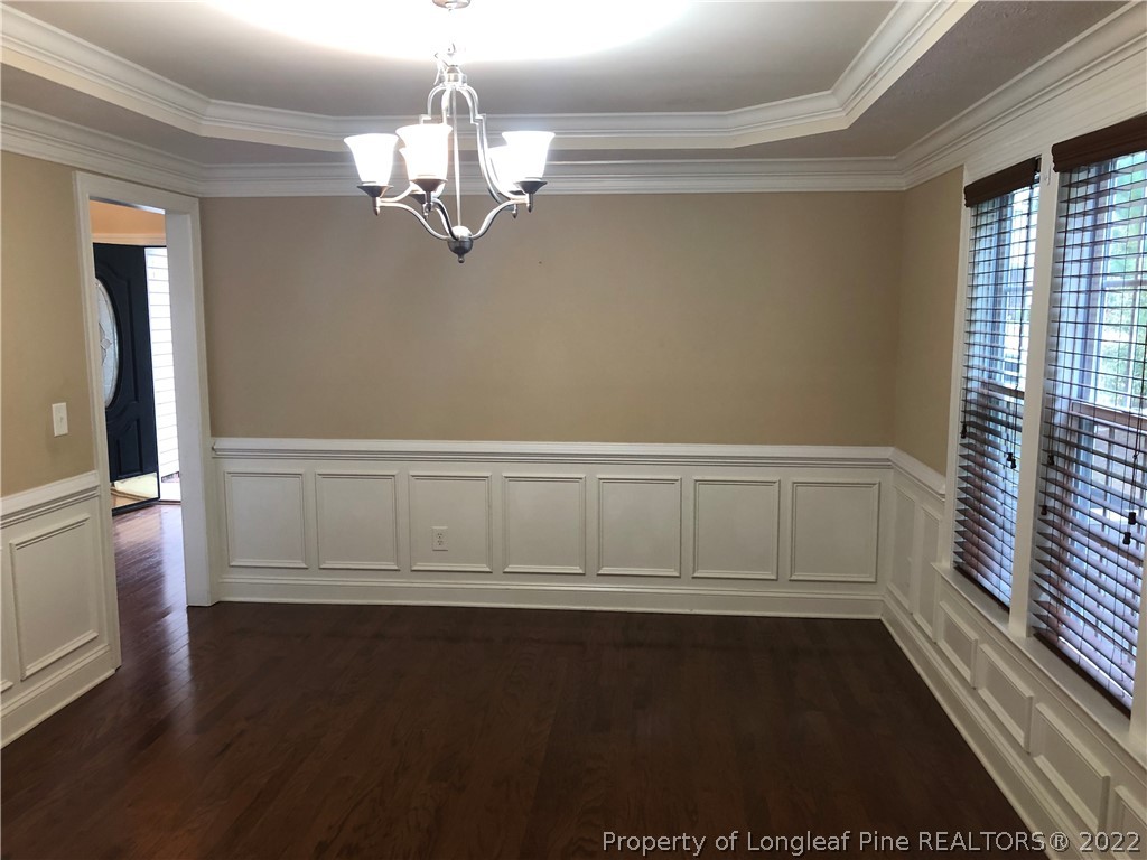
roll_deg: -0.3
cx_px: 574
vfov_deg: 49.7
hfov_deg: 63.4
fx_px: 928
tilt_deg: -8.1
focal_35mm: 28
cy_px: 430
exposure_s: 1/15
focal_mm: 4
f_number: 1.8
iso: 40
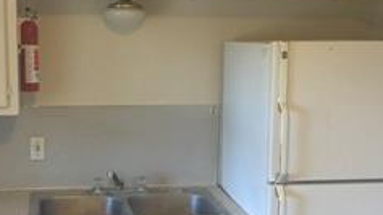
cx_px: 139
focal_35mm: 64
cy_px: 131
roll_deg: -0.2
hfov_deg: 32.7
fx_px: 650
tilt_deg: -9.1
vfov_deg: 18.8
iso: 64
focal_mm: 4.15
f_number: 2.2
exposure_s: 1/15
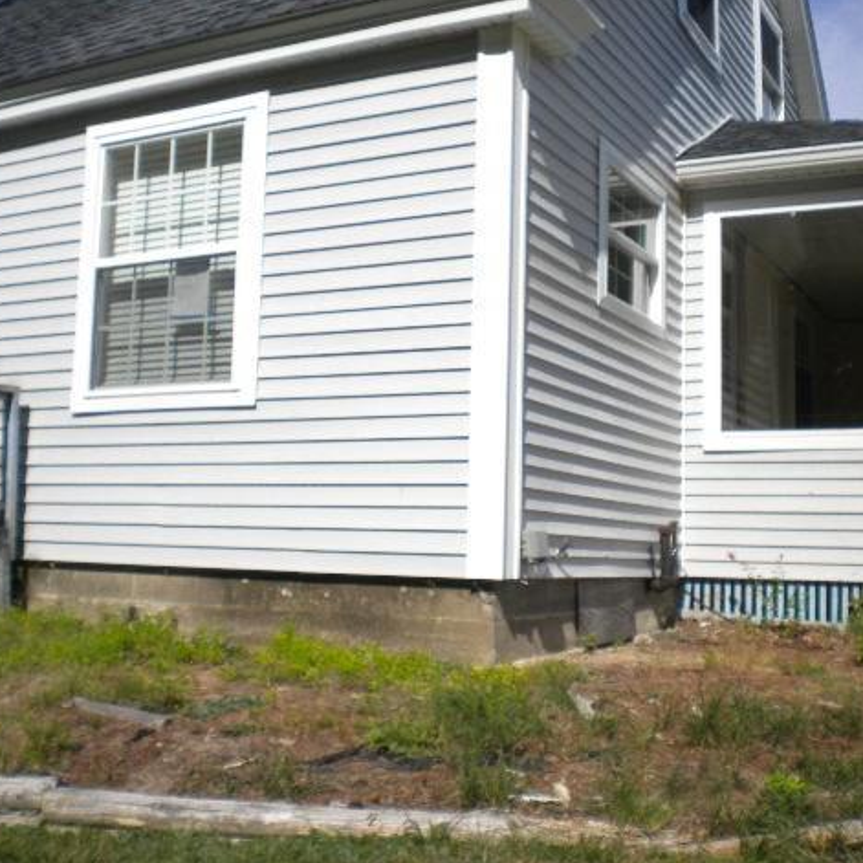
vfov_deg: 40.0
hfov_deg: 40.0
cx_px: 442
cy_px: 429
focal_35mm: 42
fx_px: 1185
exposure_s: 1/1000
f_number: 4.6
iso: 80
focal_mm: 6.3
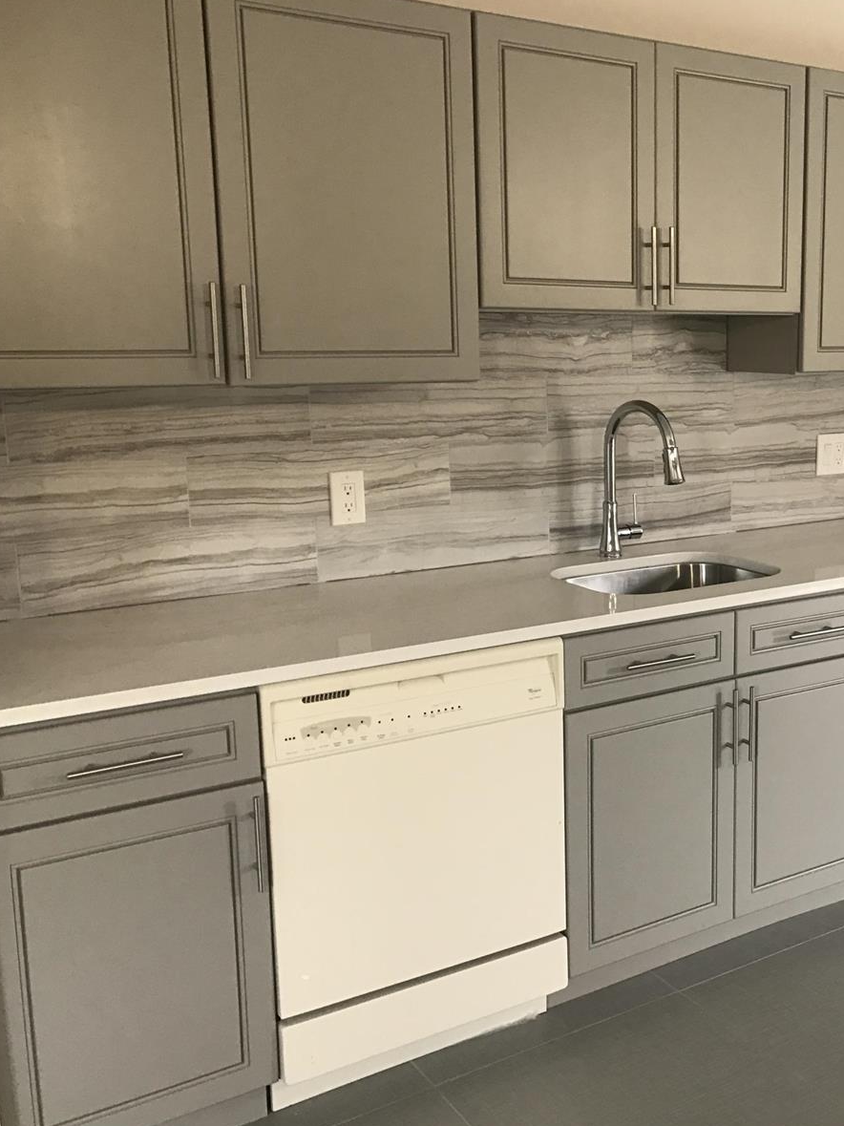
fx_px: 1236
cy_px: 565
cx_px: 693
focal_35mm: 38
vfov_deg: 49.0
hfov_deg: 36.3
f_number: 1.8
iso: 40
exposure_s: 1/24
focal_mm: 3.99
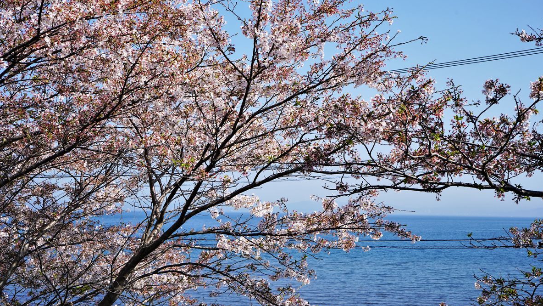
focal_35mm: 52
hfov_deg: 39.9
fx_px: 749
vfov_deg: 23.0
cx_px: 269
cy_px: 135
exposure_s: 1/200
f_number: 11
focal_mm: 49
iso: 100
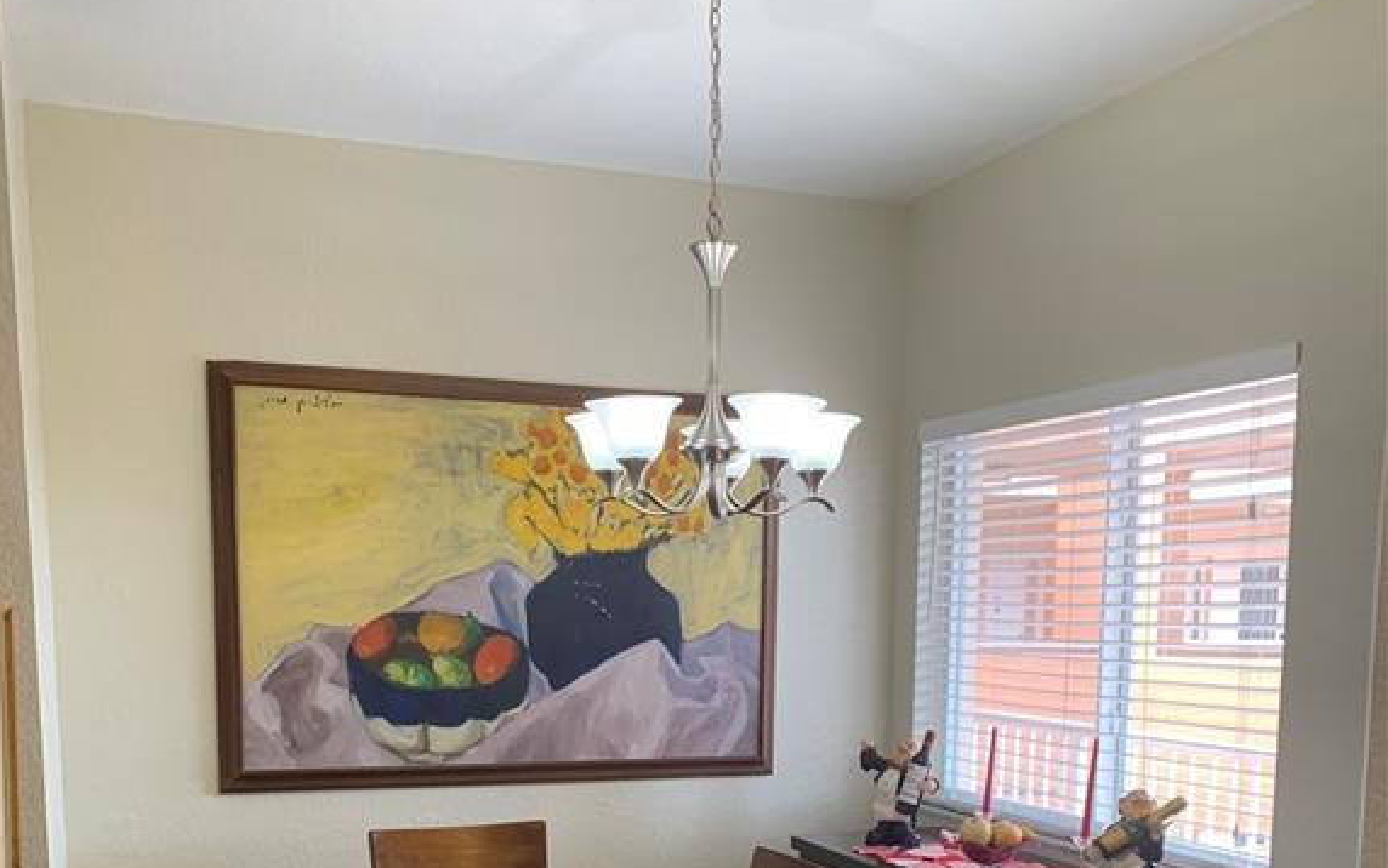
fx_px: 1400
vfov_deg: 32.6
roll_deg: -0.6
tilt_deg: -7.6
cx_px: 692
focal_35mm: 37
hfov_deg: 52.7
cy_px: 798
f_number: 1.8
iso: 64
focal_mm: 4.25
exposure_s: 1/60
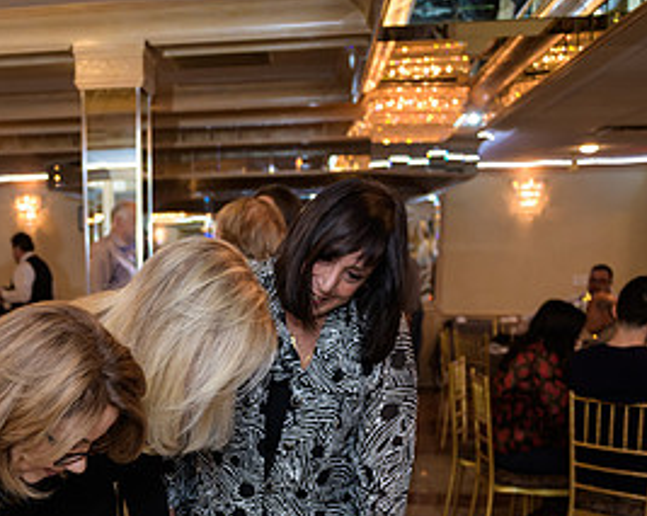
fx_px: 937
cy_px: 440
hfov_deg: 36.5
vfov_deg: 29.8
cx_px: 111
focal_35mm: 49
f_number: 3.2
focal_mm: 24
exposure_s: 1/125
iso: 800
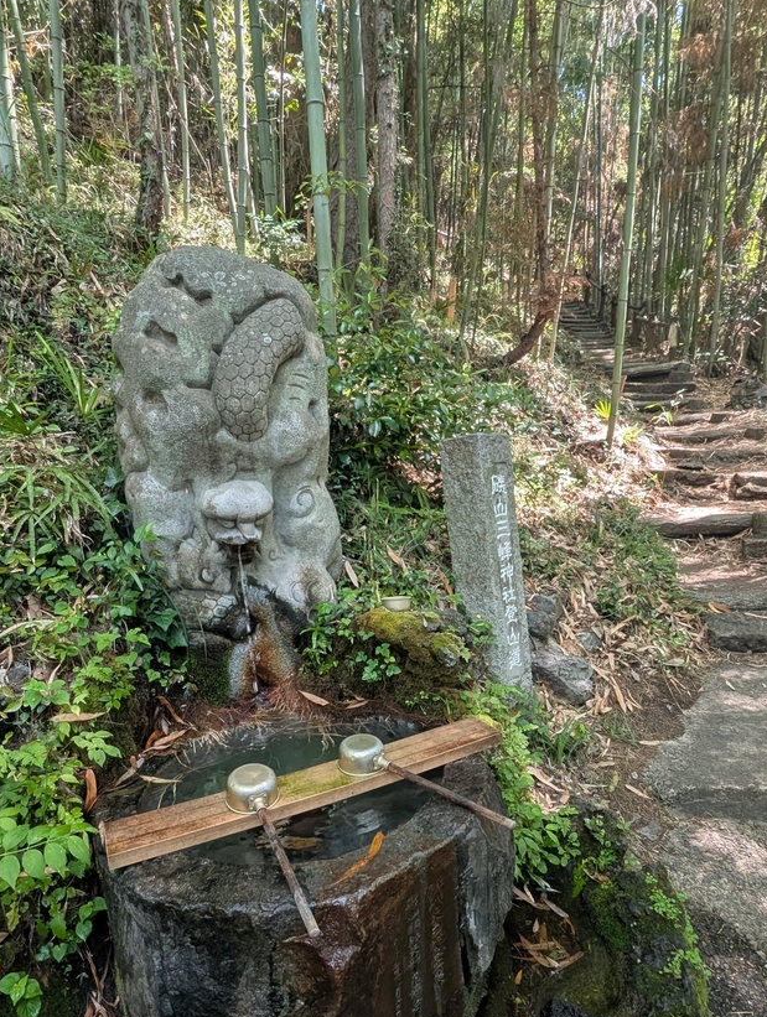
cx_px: 359
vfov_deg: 84.1
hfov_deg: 68.8
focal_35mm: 19
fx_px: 559
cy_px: 577
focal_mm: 1.95
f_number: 2.2
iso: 99
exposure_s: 1/101
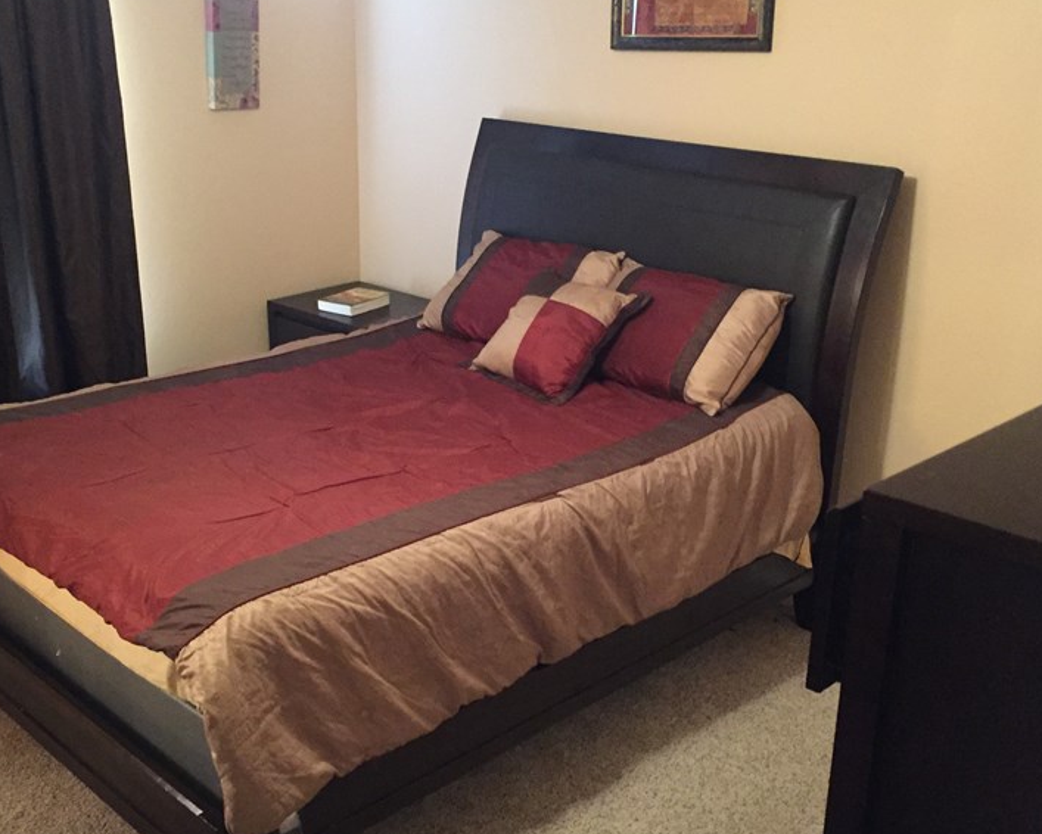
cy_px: 455
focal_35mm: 41
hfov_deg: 44.6
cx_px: 435
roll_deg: +0.3
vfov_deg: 36.5
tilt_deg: -20.6
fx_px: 1265
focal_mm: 4.15
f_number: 2.2
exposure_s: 1/15
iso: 320
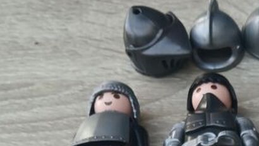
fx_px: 632
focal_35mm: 92
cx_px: 306
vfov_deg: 11.6
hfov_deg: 21.6
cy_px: 306
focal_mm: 3.98
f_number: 1.8
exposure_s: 1/50
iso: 64
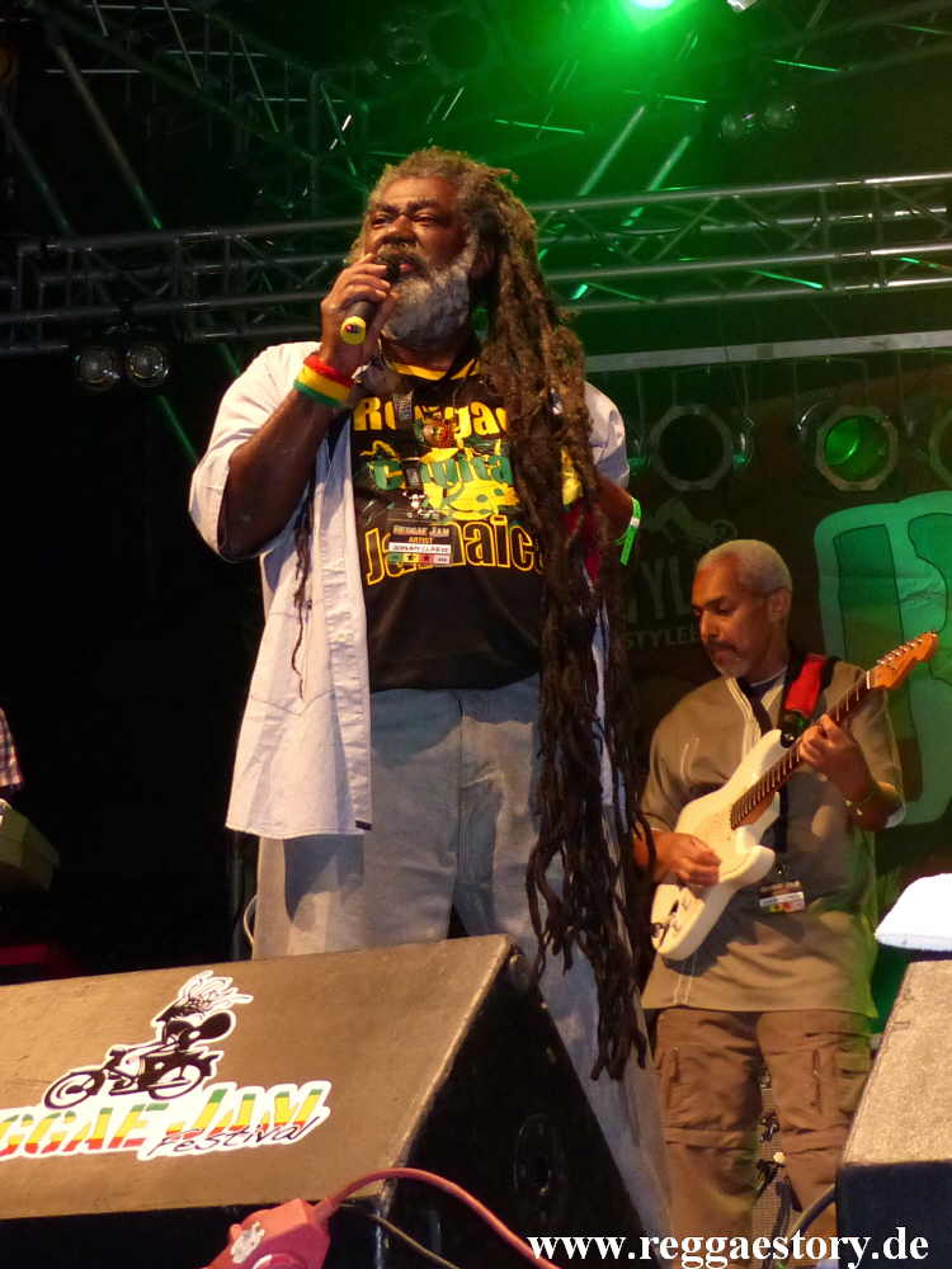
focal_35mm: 42
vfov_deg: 44.8
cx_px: 476
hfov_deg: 34.3
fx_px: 1540
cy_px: 634
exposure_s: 1/60
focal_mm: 7.6
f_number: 2.8
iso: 400
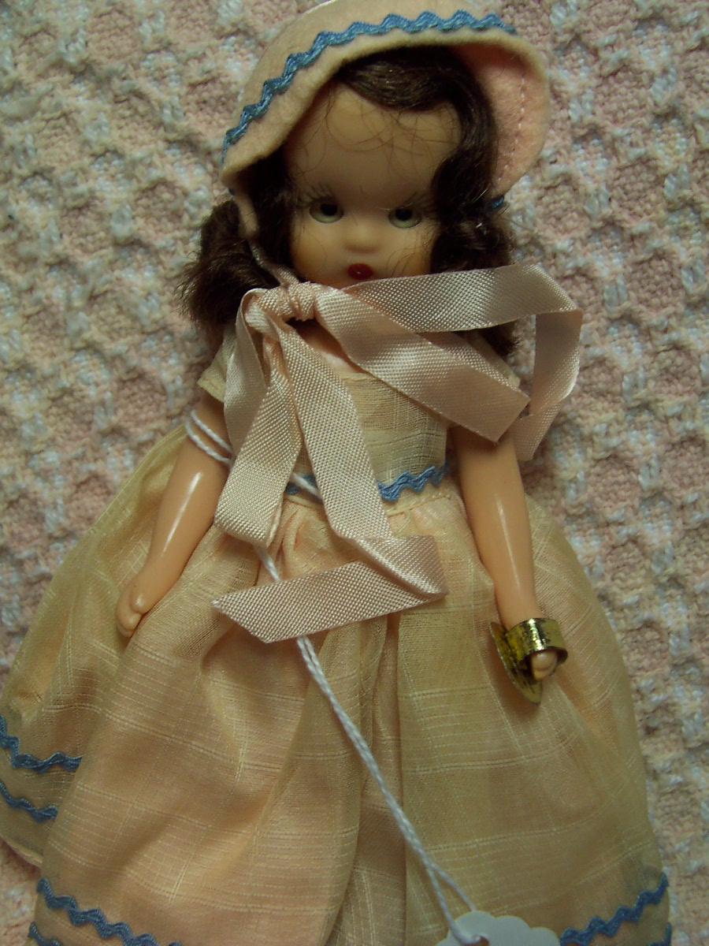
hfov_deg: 38.7
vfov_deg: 50.1
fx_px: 1010
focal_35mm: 37
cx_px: 354
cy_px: 473
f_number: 2.8
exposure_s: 1/90
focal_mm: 5.6
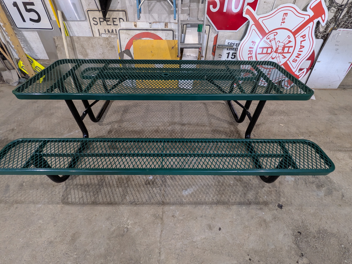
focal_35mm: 16
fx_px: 163
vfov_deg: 78.1
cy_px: 128
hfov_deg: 94.5
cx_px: 173
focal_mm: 1.83
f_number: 2.2
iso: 163
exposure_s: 1/40
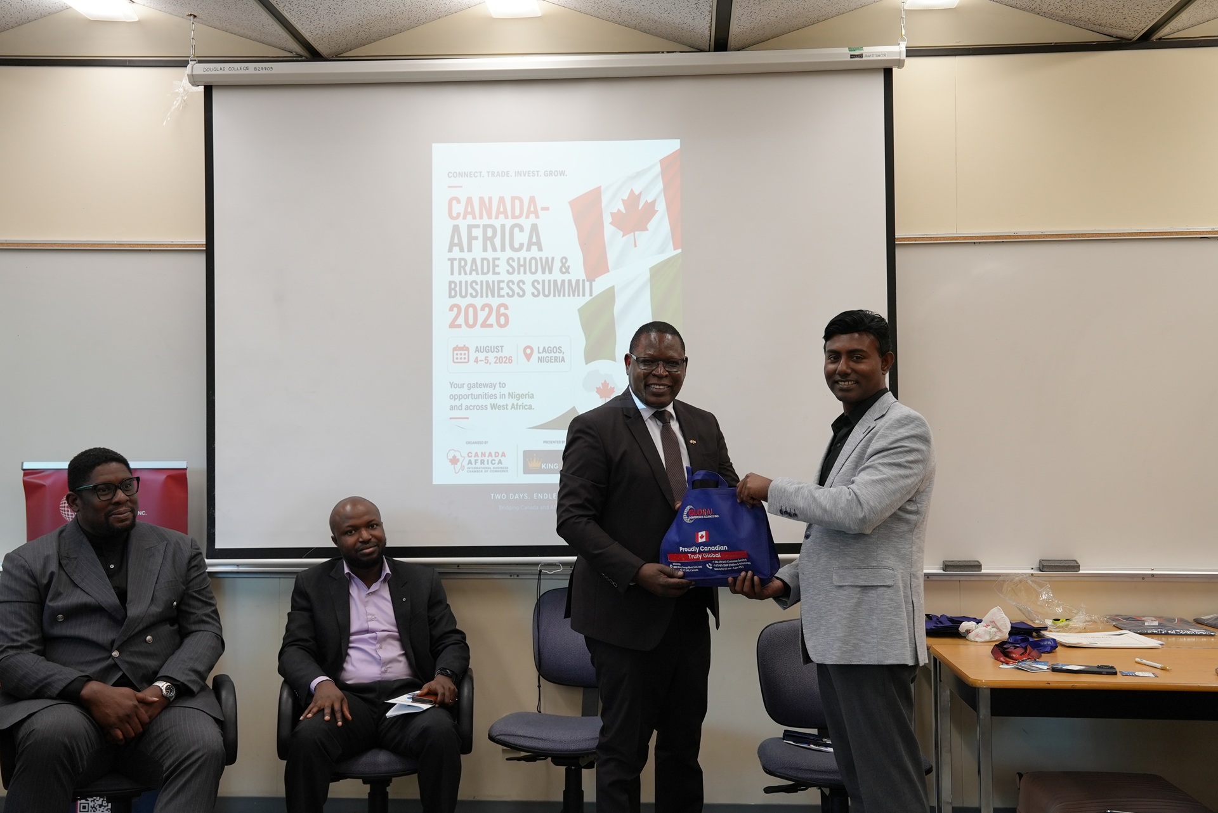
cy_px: 406
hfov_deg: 50.7
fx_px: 1286
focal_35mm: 38
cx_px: 609
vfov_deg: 35.1
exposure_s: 1/160
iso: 1000
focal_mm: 38
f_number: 4
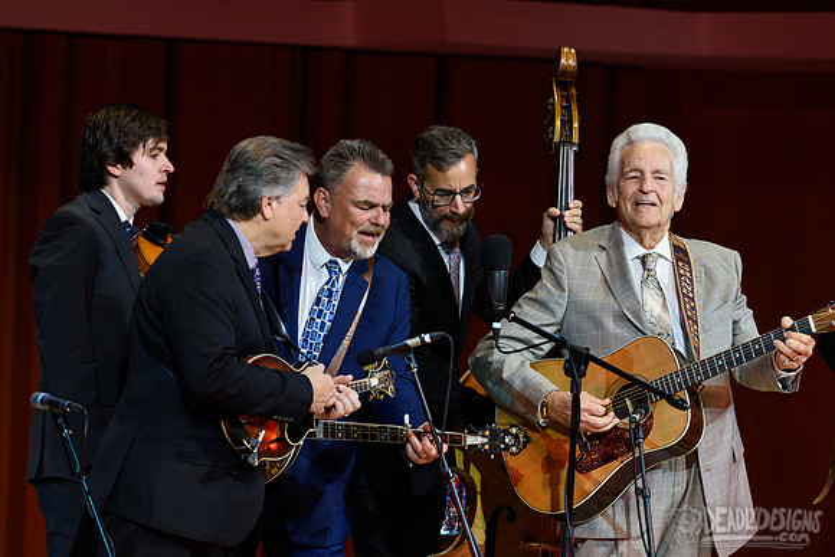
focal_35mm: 258
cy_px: 258
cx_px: 386
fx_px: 5987
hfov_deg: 8.0
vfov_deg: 5.3
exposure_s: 1/320
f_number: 5.3
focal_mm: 240
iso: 2500
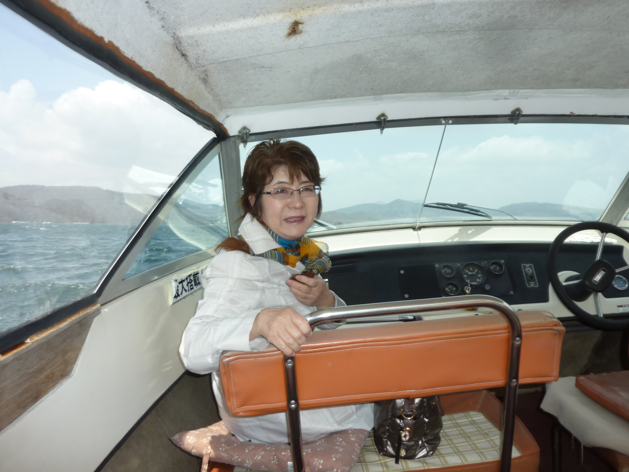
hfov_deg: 69.4
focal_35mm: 25
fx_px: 454
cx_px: 314
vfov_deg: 54.9
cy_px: 236
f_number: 4
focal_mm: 4.1
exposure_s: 1/400
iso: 80
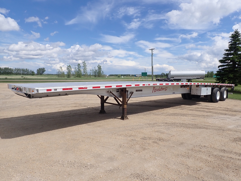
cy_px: 90
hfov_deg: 69.4
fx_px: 174
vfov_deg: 54.9
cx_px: 120
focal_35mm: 25
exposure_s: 1/250
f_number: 8
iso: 100
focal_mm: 4.5
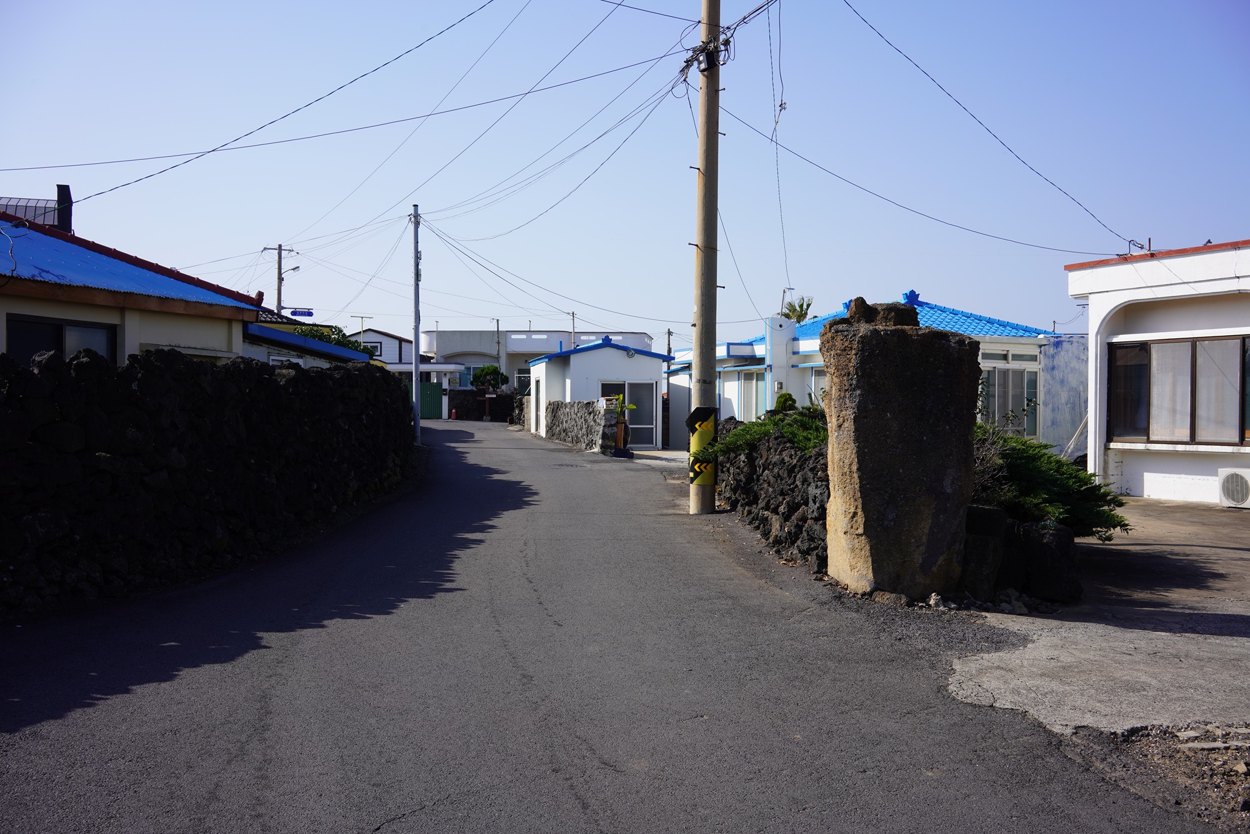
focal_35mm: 35
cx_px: 625
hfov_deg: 54.4
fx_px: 1215
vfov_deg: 37.9
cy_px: 417
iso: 100
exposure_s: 1/100
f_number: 13
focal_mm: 35
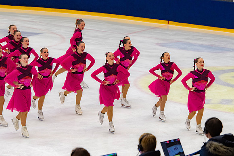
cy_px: 78
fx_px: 1316
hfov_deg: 10.2
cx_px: 117
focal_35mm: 202
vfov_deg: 6.8
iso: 1400
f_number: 5.6
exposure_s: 1/320
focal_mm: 135
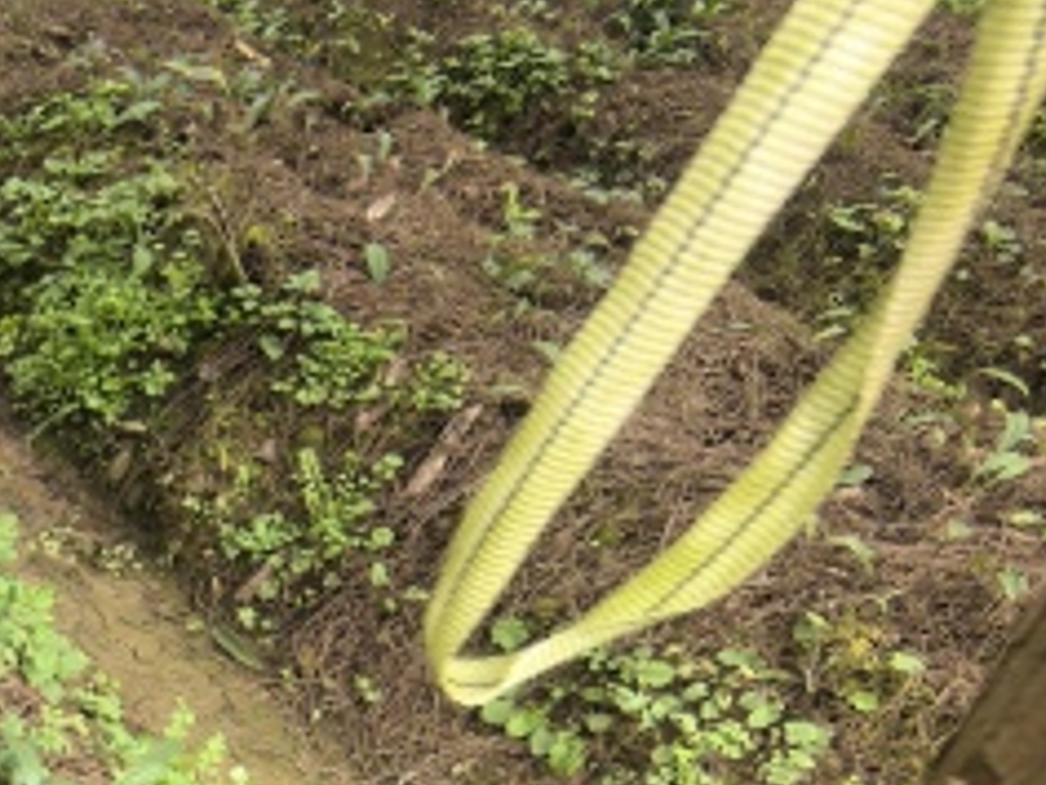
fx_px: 1330
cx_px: -293
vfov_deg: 28.4
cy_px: 954
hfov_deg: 32.8
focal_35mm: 44
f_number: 2.2
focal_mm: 1.95
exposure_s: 1/100
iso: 125
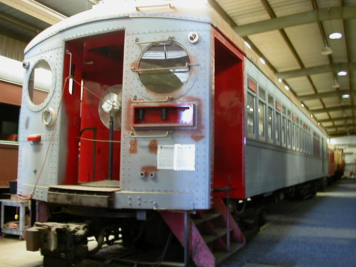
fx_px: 381
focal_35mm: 37
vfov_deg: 38.7
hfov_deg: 50.1
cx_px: 178
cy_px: 134
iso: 100
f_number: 2.7
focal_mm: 5.6
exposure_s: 1/4.4
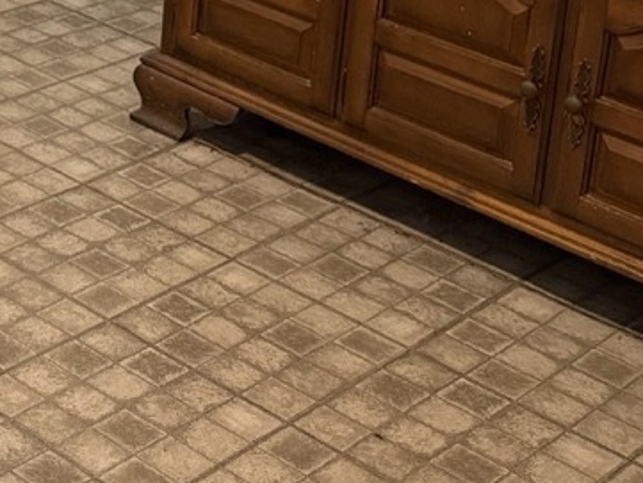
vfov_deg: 15.5
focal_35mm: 85
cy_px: -319
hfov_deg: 19.7
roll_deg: -0.4
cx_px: -344
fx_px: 1579
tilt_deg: -12.2
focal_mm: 6.76
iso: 400
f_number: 1.78
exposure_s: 1/60
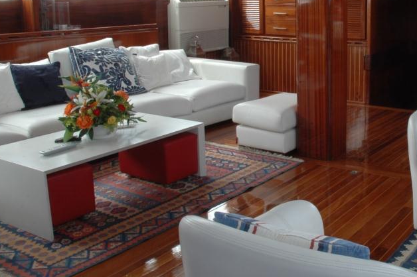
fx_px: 509
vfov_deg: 30.1
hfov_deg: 42.9
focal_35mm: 44
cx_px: 320
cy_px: 79
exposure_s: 1.3
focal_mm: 18
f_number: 22
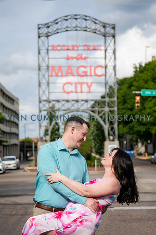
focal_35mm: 70
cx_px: 78
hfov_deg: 19.5
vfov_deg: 28.8
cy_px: 118
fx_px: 455
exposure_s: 1/2500
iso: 200
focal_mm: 70
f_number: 4
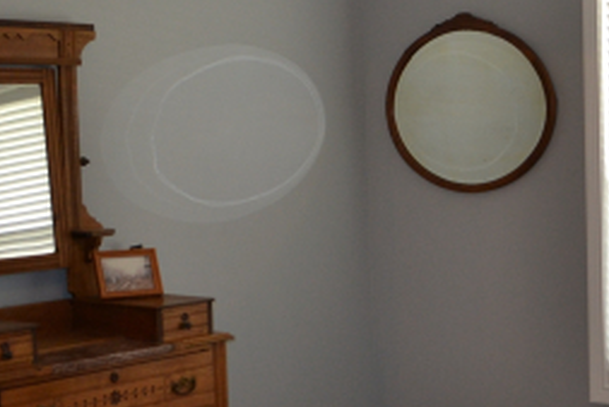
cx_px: 510
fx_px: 1354
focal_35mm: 80
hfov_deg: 24.8
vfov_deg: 17.1
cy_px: 222
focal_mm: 18
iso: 500
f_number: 3.5
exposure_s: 1/60
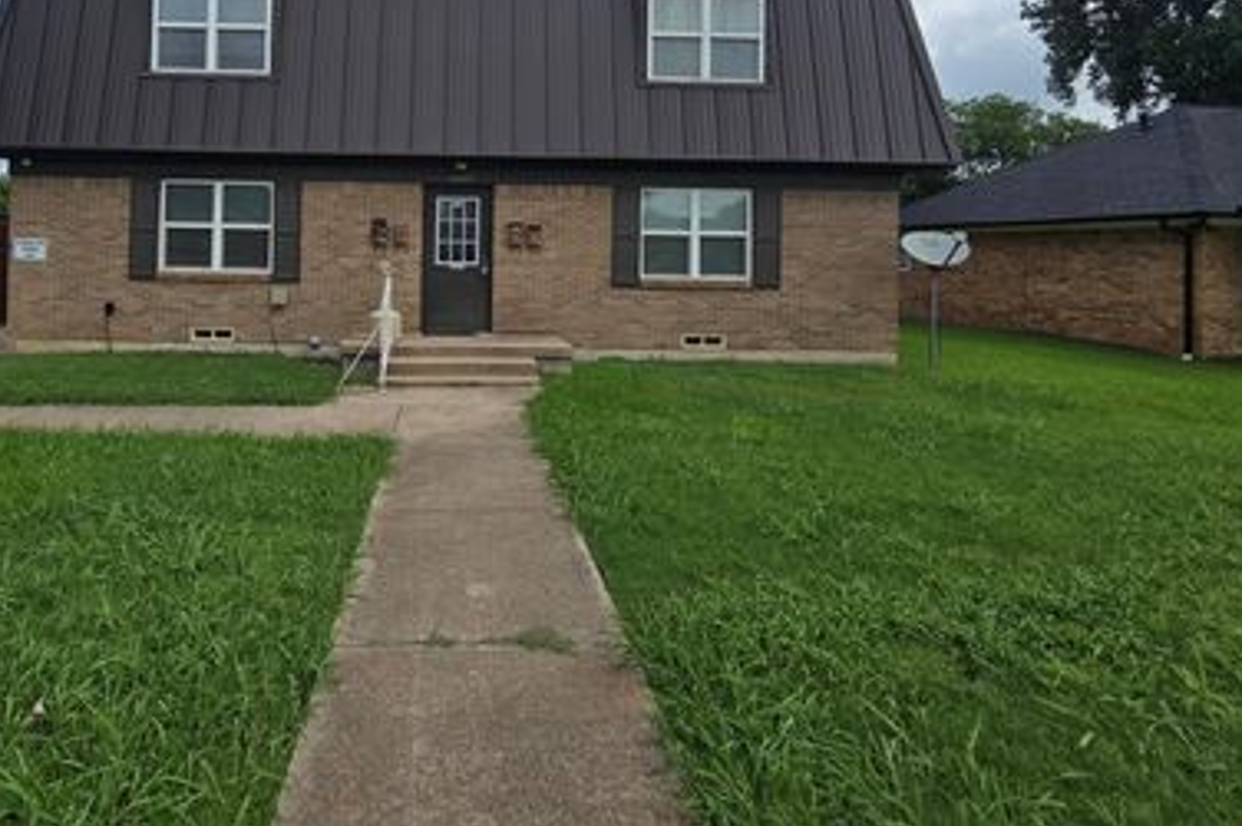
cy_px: 233
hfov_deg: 87.8
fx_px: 620
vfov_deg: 64.3
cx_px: 446
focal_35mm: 18
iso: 50
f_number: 2.2
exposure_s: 1/2524
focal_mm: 2.2
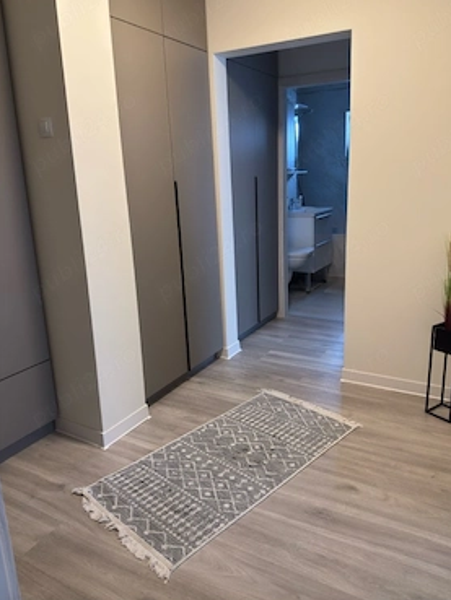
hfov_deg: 53.0
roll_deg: +1.6
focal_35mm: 26
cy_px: 280
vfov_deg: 67.2
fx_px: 451
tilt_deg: -13.5
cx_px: 243
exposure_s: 1/50
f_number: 1.78
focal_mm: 6.76
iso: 160
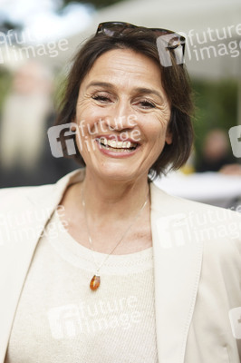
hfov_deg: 26.9
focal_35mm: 50
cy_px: 182
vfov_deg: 39.6
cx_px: 120
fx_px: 503
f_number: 1.6
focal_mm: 50
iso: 320
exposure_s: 1/2000
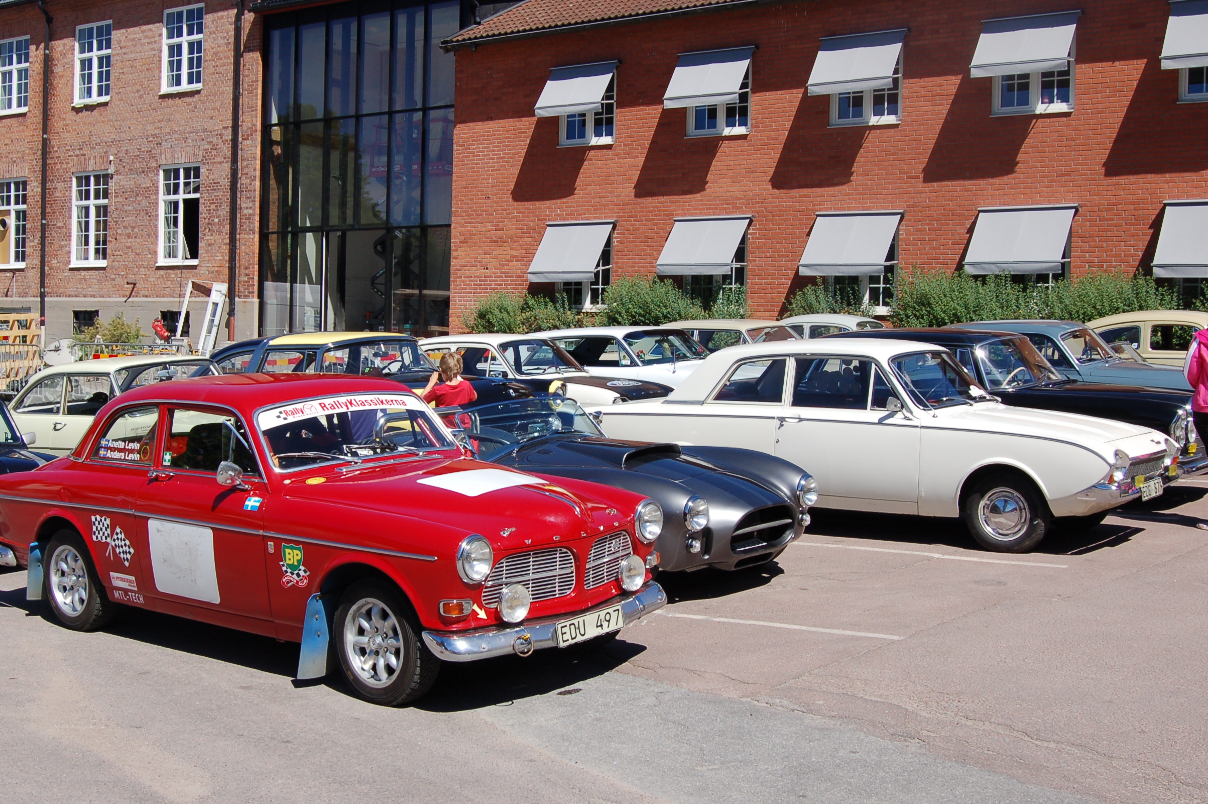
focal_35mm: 45
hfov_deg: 43.5
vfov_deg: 29.8
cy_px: 374
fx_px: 1509
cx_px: 526
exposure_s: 1/400
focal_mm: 24
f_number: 10
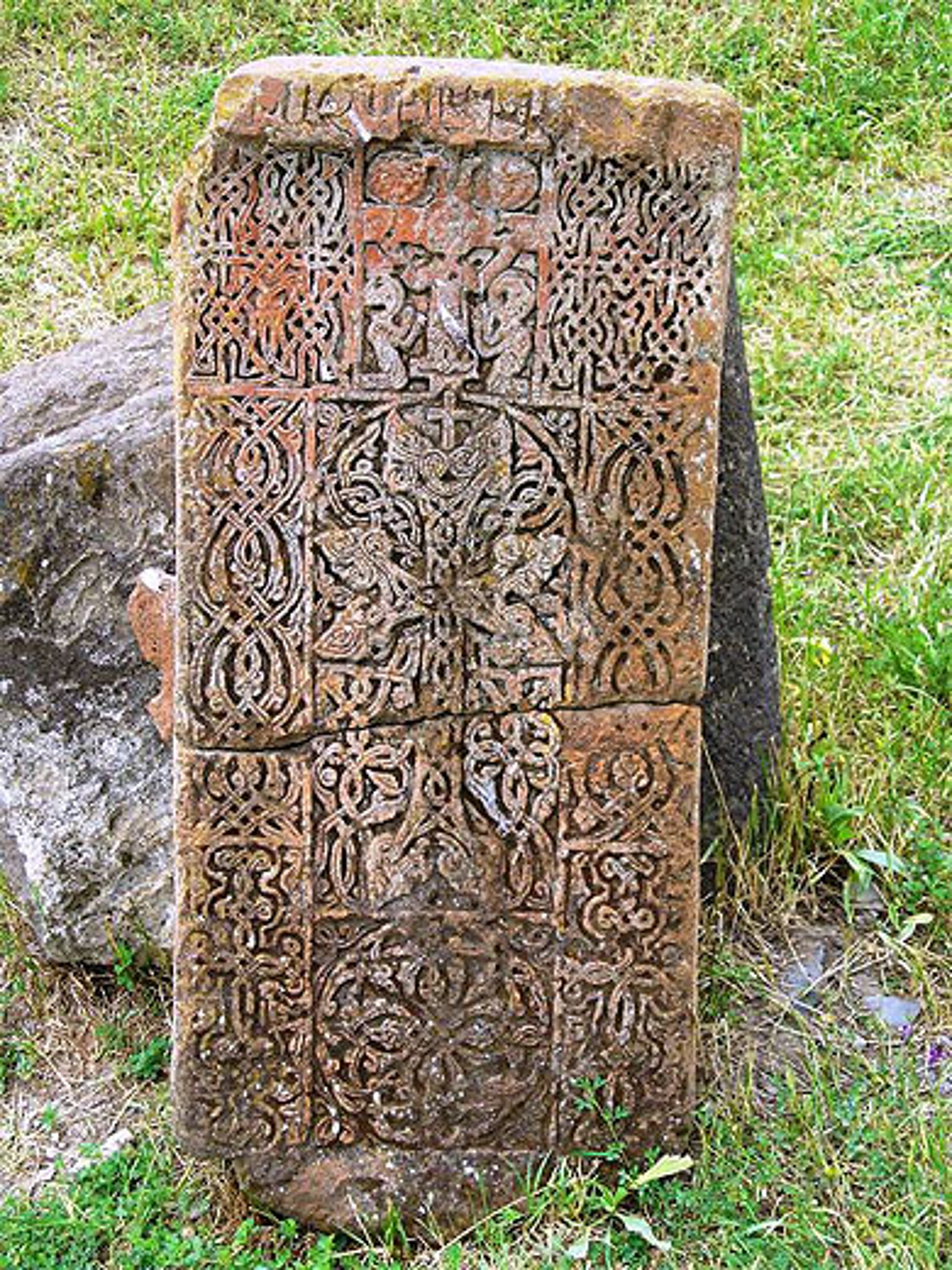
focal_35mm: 69
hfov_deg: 21.3
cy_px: 635
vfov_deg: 28.2
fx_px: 2530
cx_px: 476
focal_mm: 11.4
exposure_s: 1/250
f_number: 3.2
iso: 64
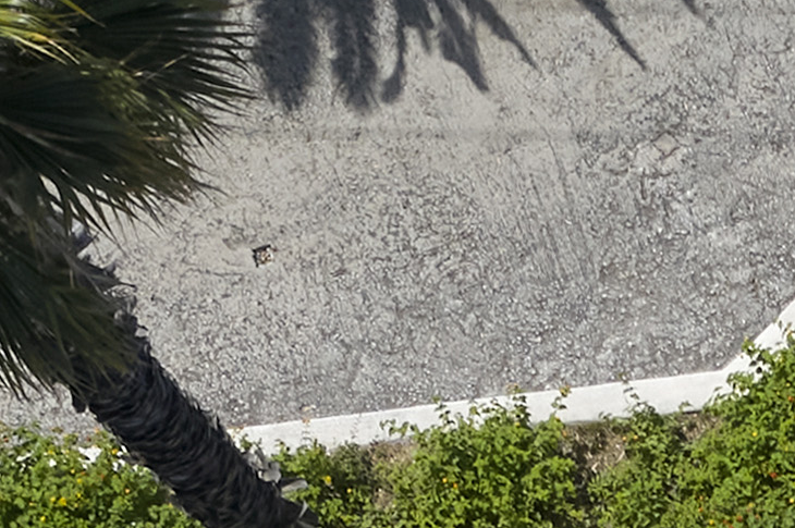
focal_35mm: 208
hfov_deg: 9.6
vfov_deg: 6.1
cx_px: 1263
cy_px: 1589
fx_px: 4588
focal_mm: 10.26
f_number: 5.6
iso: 100
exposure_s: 1/120
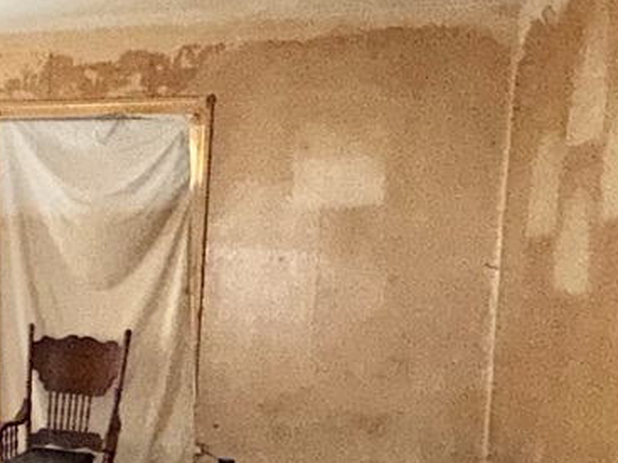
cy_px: 342
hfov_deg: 30.4
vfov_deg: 26.2
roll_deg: -1.5
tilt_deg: -5.5
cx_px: -98
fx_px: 982
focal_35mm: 55
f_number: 2.2
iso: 200
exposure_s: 1/60
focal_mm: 2.22
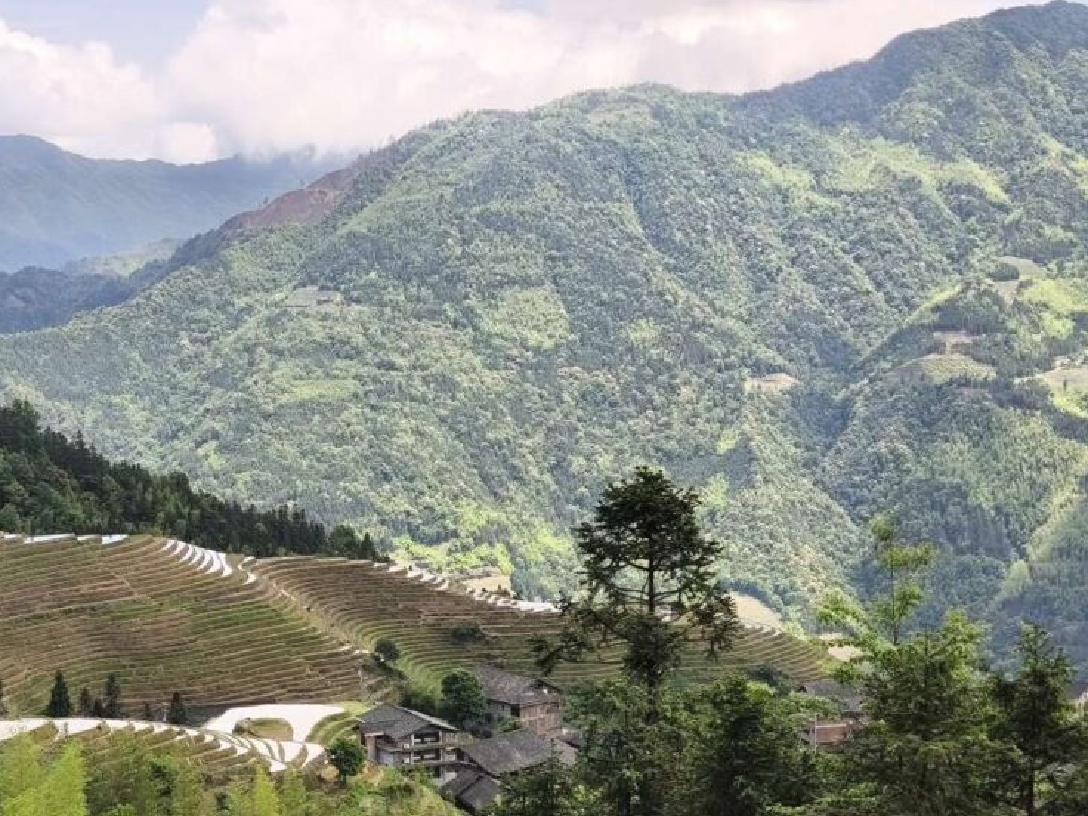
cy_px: 557
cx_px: 404
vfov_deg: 22.8
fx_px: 2012
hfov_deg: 30.1
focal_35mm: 64
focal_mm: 6.18
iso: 50
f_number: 1.65
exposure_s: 1/1089
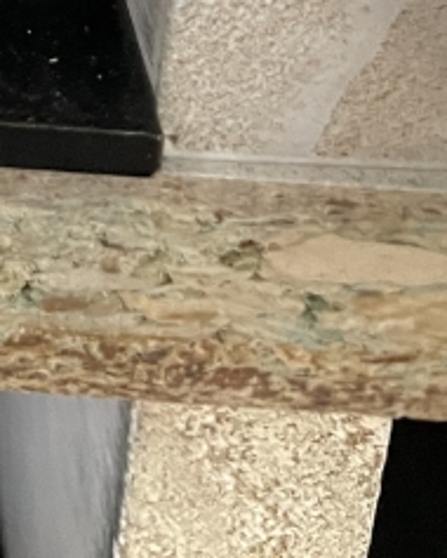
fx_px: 1767
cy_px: -558
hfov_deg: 12.8
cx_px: -405
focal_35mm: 107
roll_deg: +0.0
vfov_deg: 14.7
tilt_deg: -15.3
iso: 400
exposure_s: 1/50
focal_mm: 4.2
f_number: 1.6
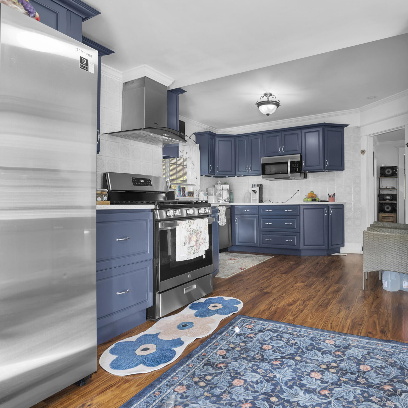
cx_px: 237
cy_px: 205
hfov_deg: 71.6
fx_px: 280
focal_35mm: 21
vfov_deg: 72.1
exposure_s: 1/125
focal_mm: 16
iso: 500
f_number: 4
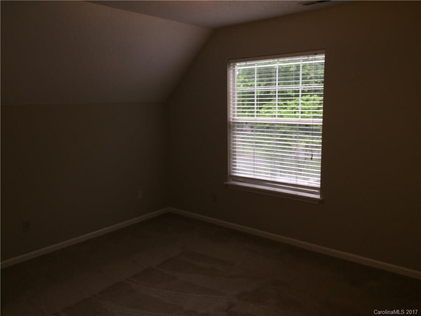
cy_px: 158
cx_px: 210
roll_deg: +0.1
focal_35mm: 29
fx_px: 353
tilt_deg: -7.6
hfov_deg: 61.7
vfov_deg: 48.2
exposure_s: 1/60
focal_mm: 4.15
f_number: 2.2
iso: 32
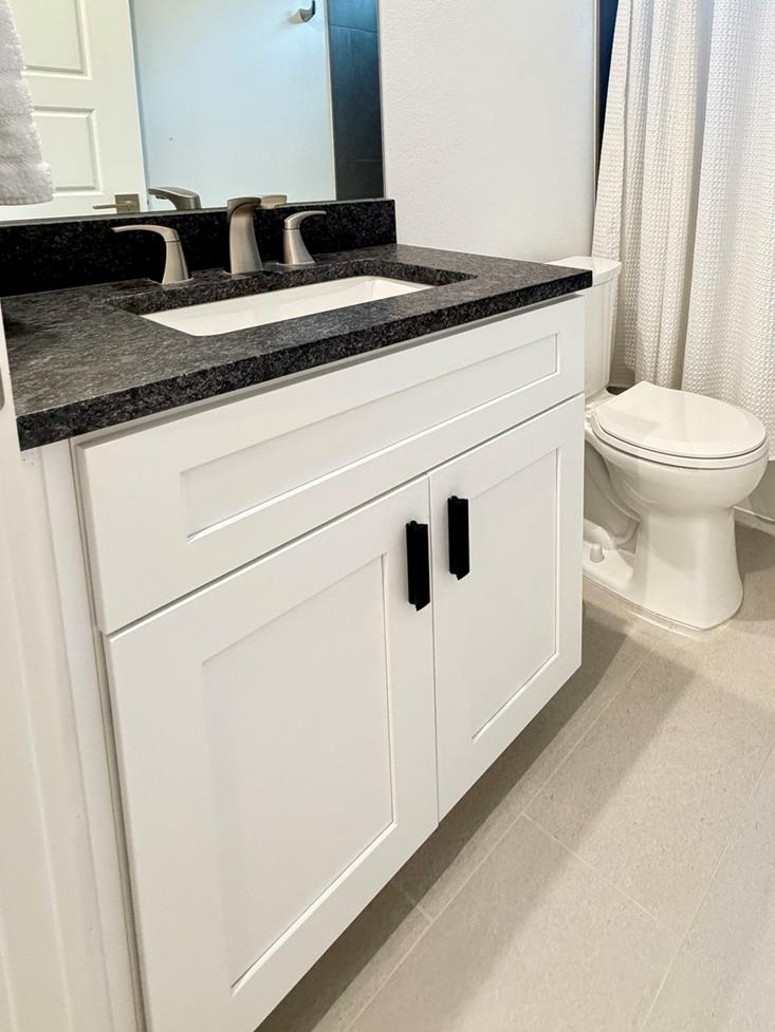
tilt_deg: -8.3
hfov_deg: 58.1
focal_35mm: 22
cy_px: 254
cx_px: 575
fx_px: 657
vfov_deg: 71.0
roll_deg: -0.3
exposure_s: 1/60
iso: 500
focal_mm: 2.22
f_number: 2.2
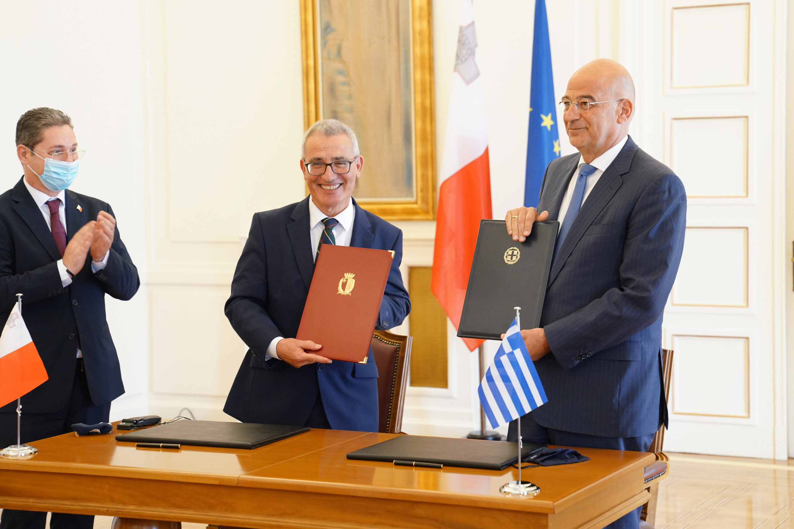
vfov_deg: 19.5
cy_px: 264
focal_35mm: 70
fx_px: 1544
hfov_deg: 28.8
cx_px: 397
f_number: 4.5
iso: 2000
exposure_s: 1/80
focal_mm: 70
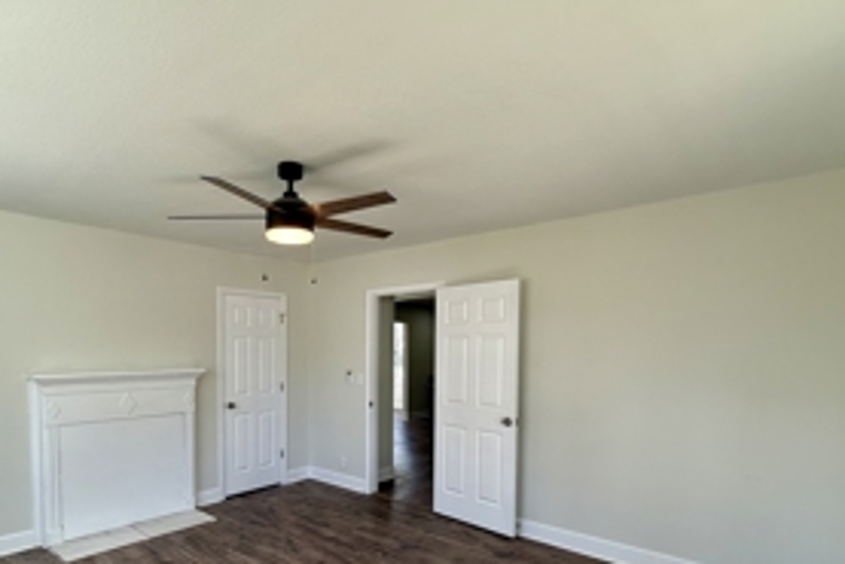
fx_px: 493
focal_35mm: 21
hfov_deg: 80.5
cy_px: 375
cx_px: 351
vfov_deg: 58.2
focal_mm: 2.22
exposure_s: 1/120
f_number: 2.2
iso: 80
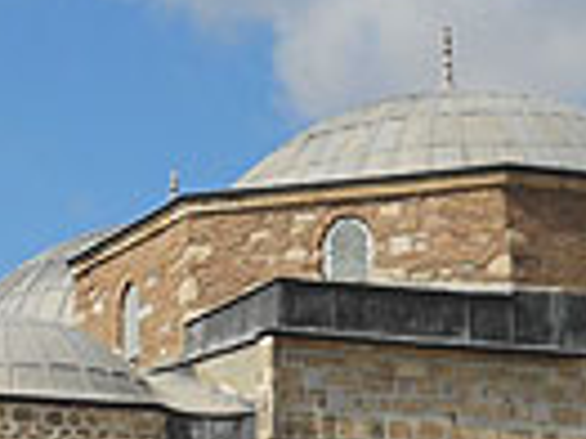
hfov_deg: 10.5
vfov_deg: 8.0
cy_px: 336
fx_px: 3146
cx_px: -45
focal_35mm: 186
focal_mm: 9.8
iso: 80
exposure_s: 1/1000
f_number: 4.8
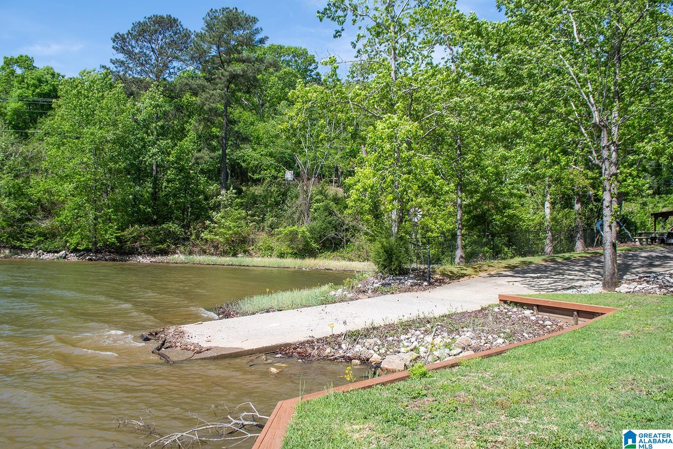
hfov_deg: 67.4
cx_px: 336
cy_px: 224
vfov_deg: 47.9
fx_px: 505
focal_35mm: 27
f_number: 8
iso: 100
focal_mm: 18
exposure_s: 1/320
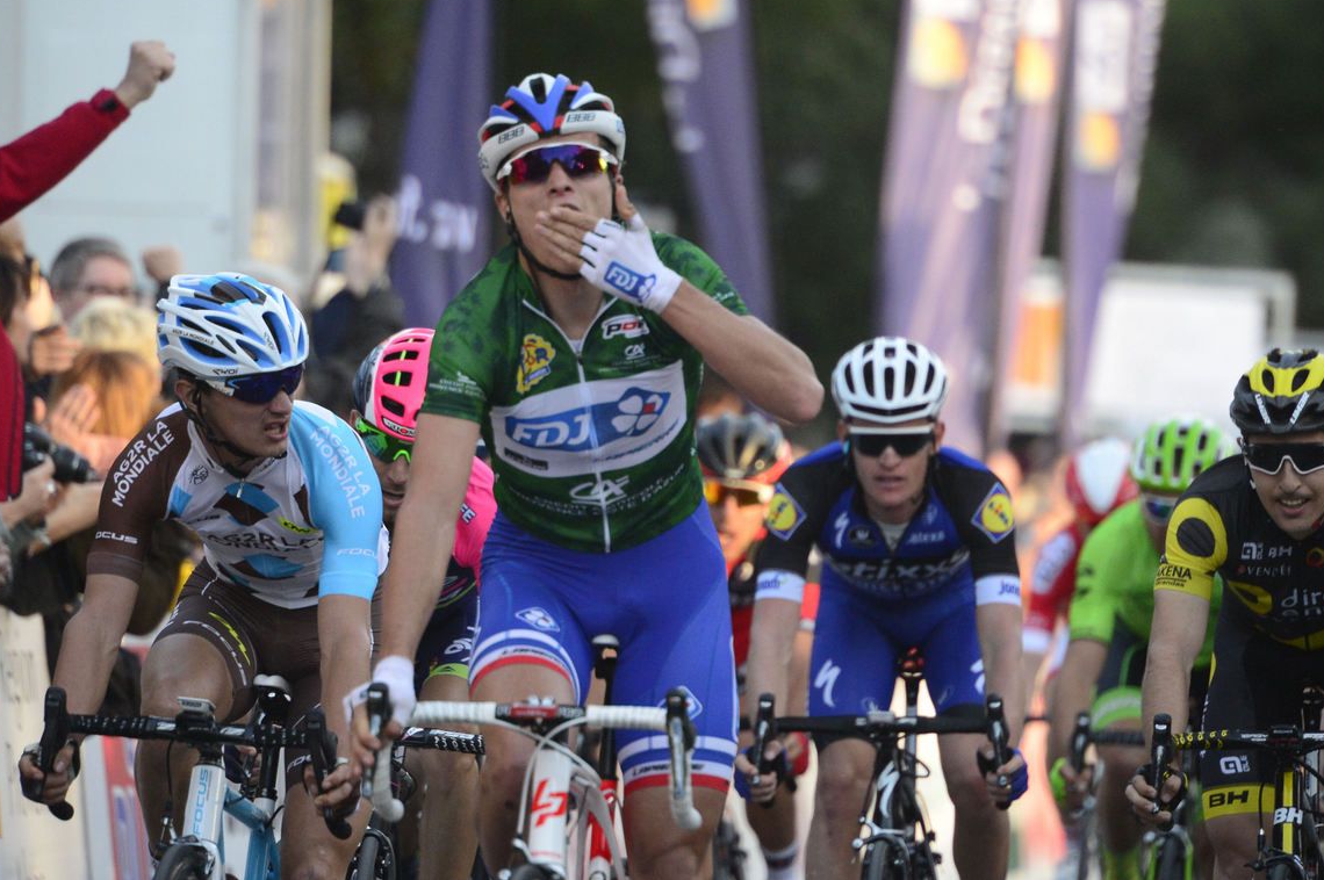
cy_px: 418
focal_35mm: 421
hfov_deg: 4.9
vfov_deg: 3.3
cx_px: 681
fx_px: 15470
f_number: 5.6
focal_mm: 400
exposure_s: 1/1000
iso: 5000
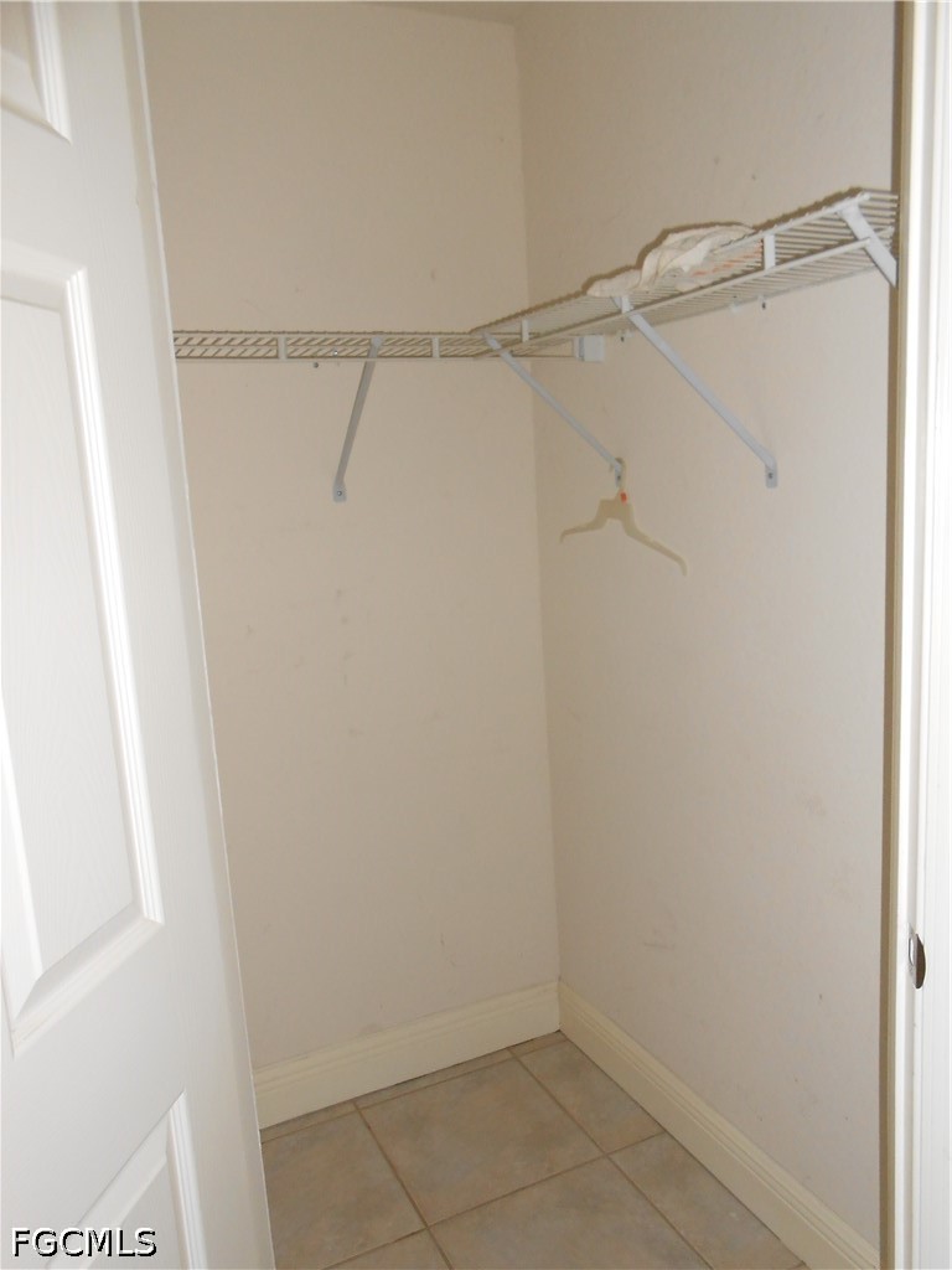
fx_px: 953
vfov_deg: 67.3
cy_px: 635
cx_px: 476
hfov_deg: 53.1
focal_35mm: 26
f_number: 3.5
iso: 200
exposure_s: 1/25
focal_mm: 4.6
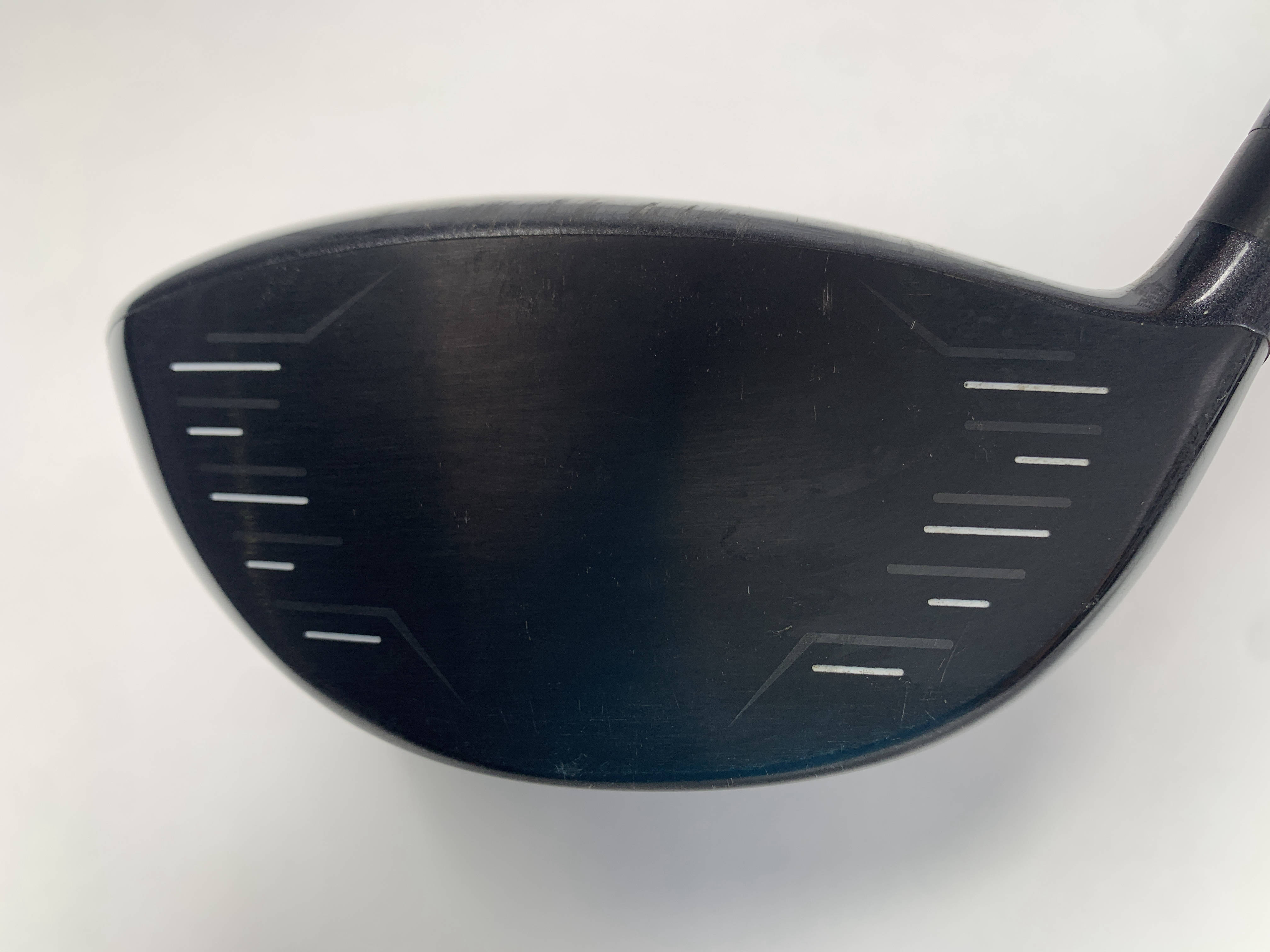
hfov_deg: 67.3
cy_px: 476
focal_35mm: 26
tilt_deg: -53.5
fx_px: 954
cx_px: 635
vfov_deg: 53.1
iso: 25
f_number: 1.8
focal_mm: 4.25
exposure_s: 1/145
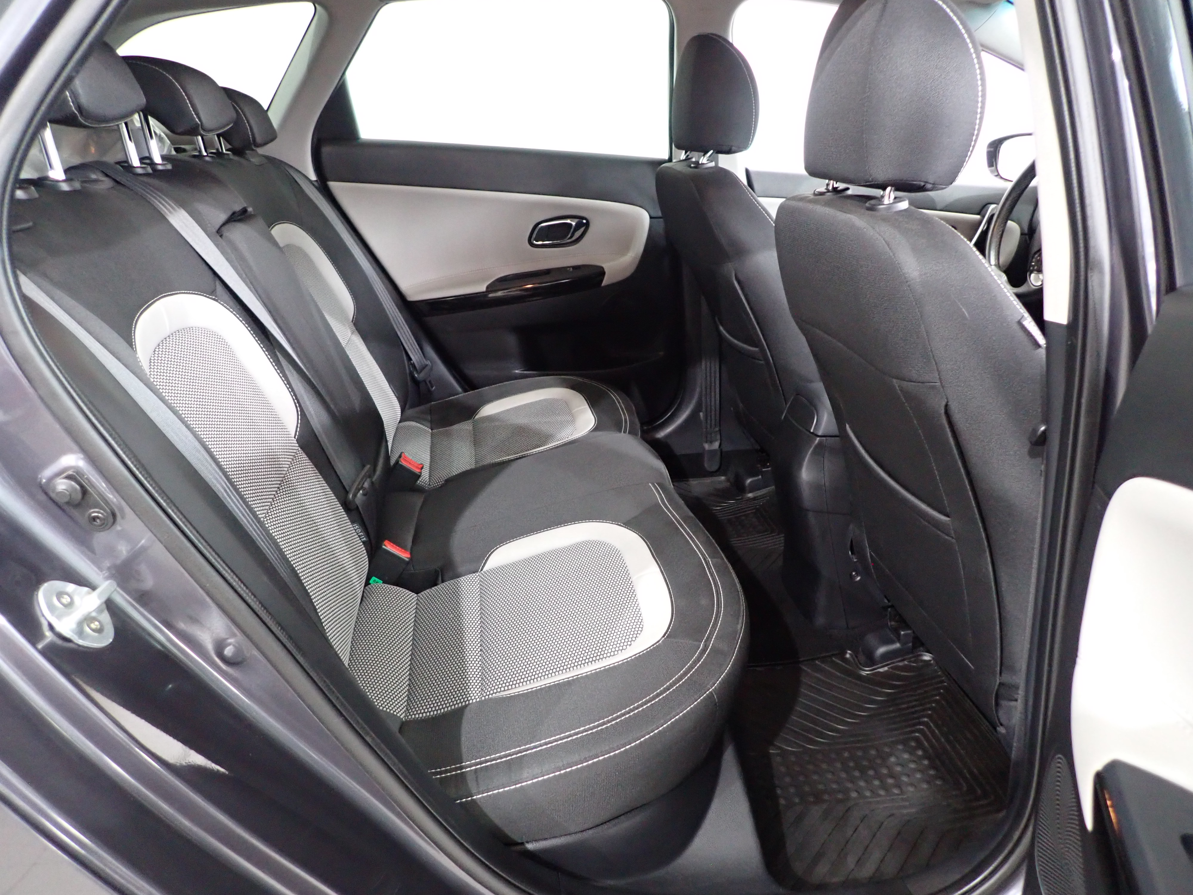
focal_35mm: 25
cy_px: 448
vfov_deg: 54.9
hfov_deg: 69.4
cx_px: 596
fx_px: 862
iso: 800
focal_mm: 4.5
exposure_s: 1/30
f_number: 2
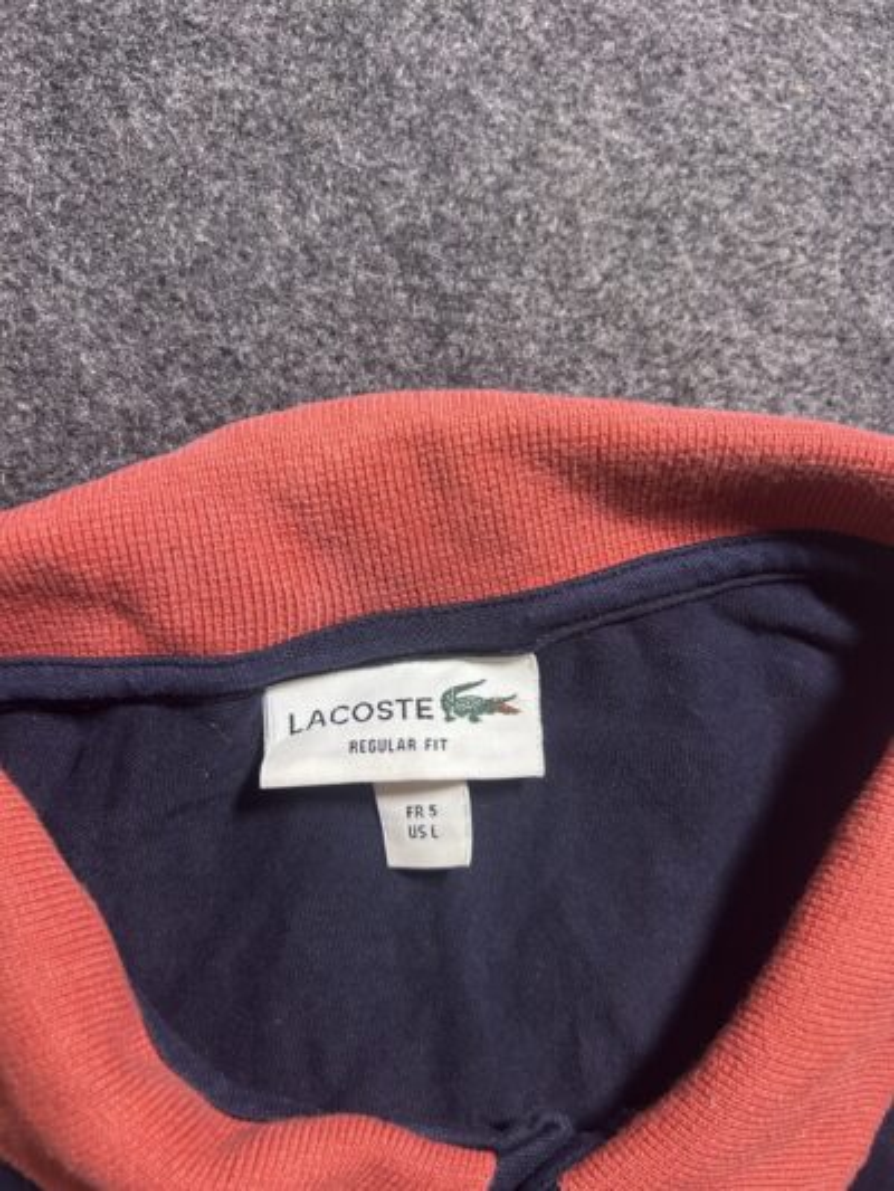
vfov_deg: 67.3
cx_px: 447
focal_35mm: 26
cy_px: 596
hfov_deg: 53.1
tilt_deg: -50.5
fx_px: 895
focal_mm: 5.7
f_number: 1.5
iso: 320
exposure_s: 1/50
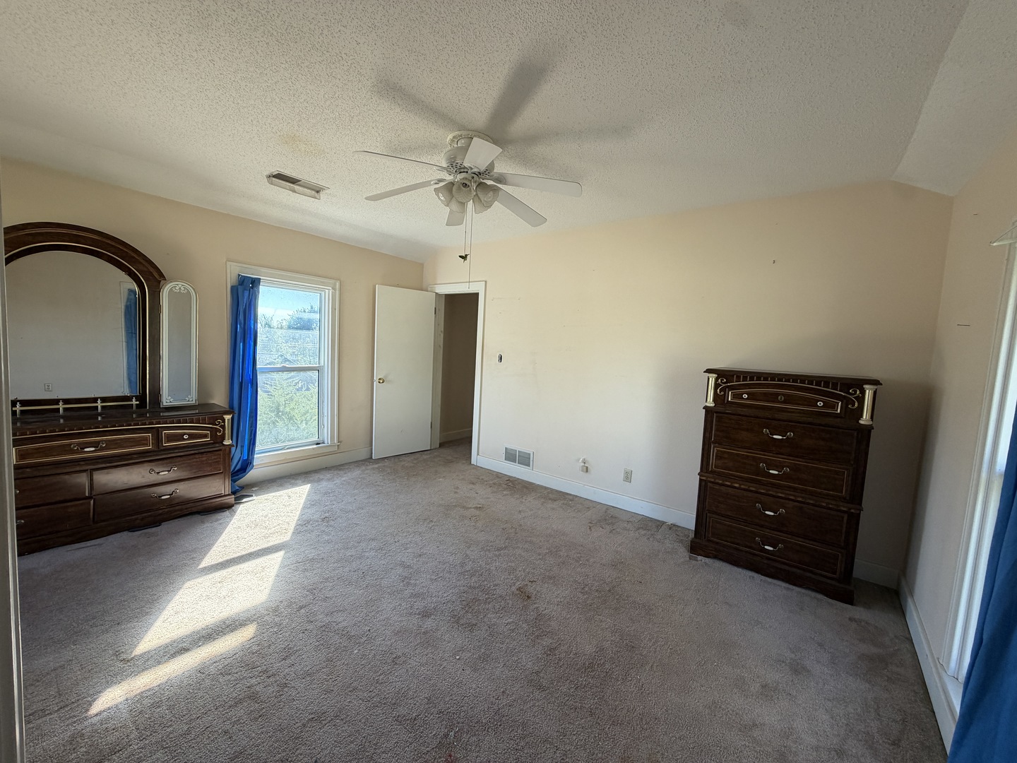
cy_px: 382
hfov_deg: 102.1
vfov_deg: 85.7
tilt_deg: -5.5
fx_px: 411
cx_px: 508
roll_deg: -3.4
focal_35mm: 14
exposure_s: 1/121
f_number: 2.2
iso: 80
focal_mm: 2.22
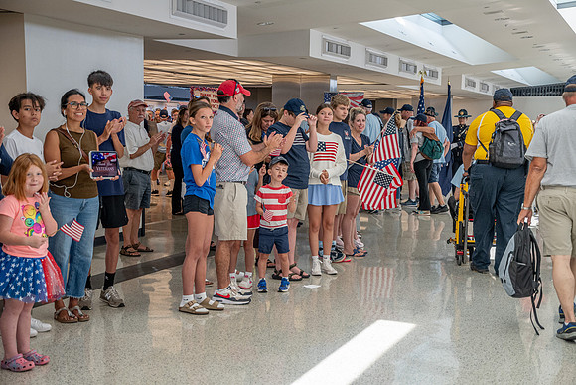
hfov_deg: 35.0
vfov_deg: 23.8
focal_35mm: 57
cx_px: 288
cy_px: 192
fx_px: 912
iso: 800
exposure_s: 1/500
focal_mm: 38
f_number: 3.3
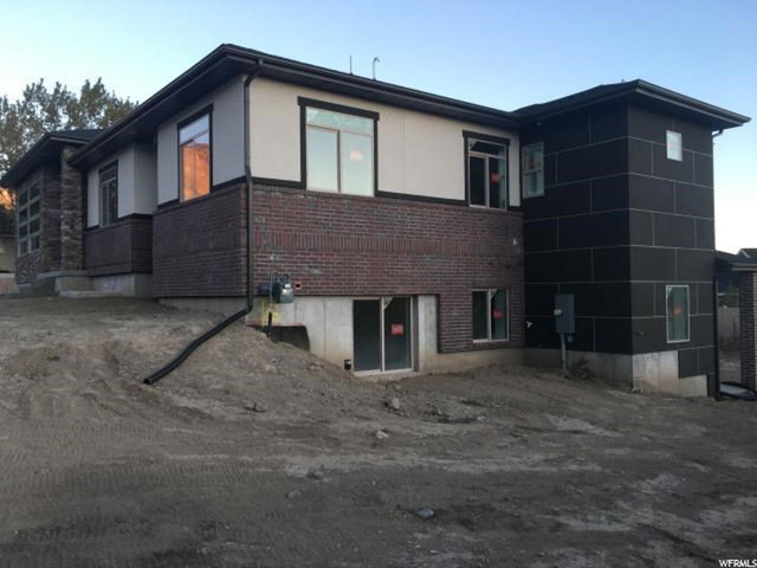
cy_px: 284
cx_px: 378
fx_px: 634
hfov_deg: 61.7
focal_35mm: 29
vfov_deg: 48.2
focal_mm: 4.15
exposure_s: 1/120
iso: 40
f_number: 2.2
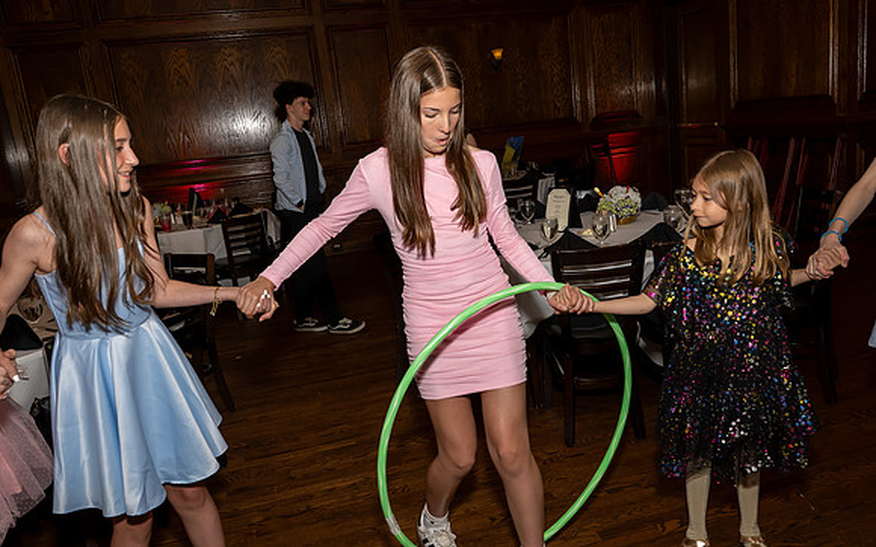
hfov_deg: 66.4
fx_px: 670
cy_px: 255
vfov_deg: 44.4
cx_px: 447
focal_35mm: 28
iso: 500
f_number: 8
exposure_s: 1/250
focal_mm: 27
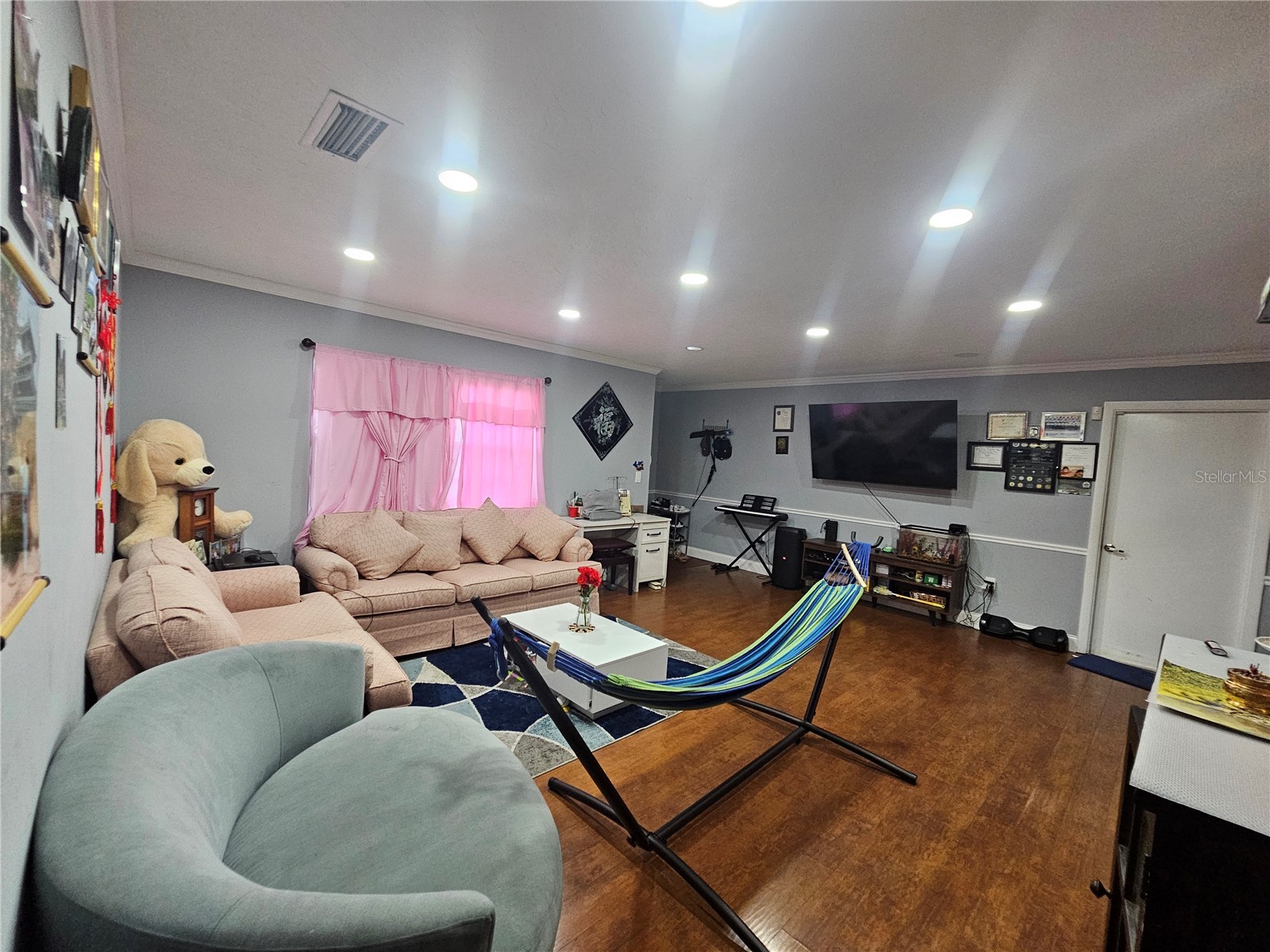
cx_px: 635
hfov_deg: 106.2
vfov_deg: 89.9
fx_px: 477
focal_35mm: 13
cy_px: 476
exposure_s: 1/60
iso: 400
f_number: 2.2
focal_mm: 2.2
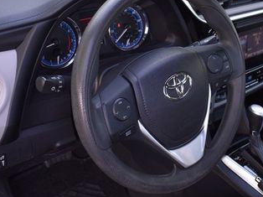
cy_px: 63
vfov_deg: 27.3
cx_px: 171
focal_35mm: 53
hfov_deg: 35.9
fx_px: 402
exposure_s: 1/250
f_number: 3.5
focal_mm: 18
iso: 800
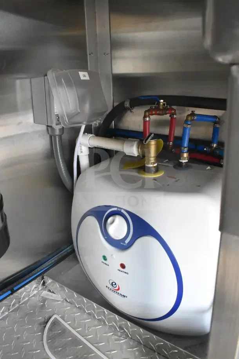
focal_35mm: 27
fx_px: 269
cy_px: 180
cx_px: 120
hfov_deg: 47.9
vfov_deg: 67.4
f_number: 7.1
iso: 6400
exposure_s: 1/160
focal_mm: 18
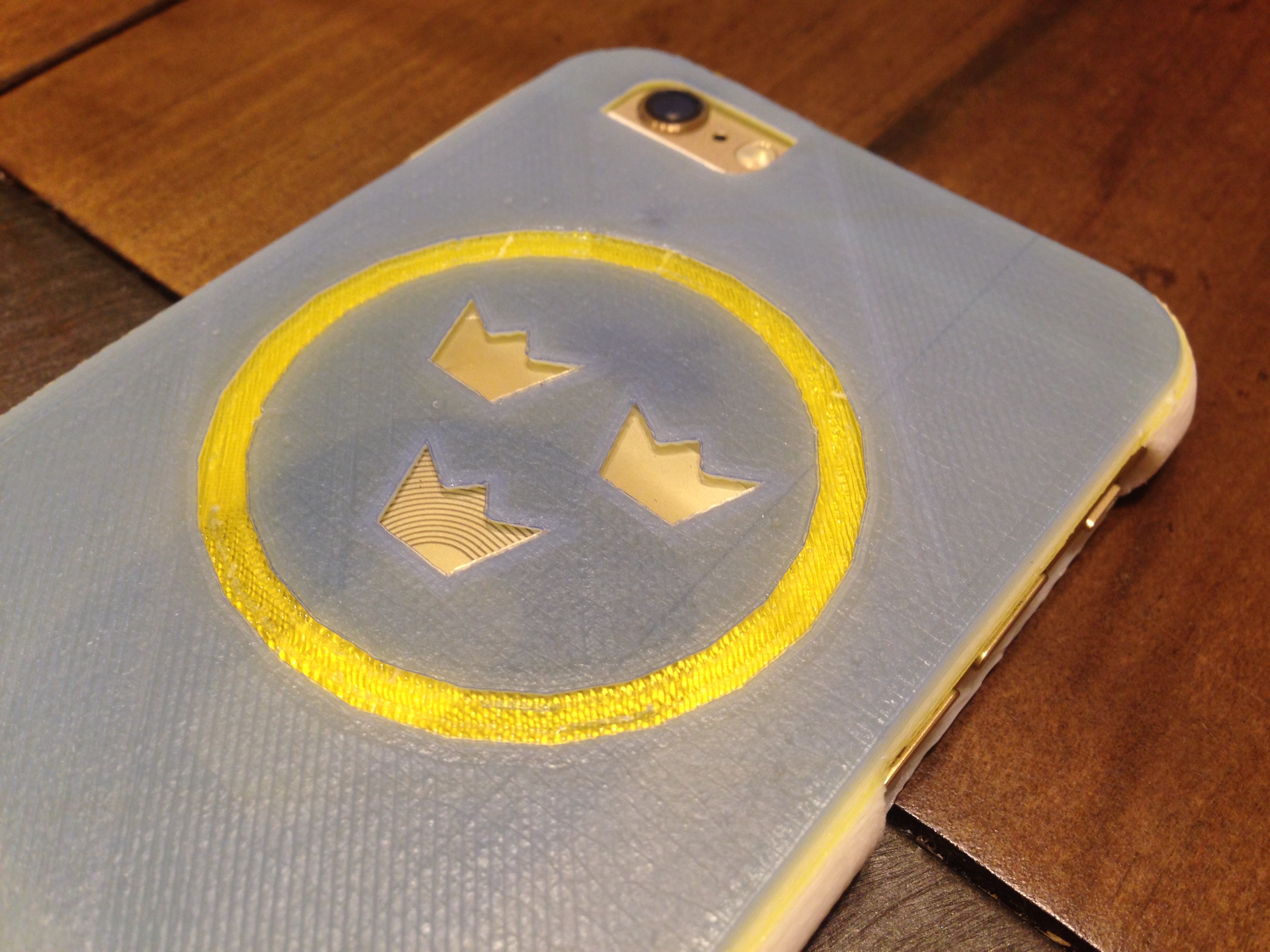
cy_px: 476
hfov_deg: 55.4
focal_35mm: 33
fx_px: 1211
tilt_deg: -50.8
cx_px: 635
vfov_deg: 42.9
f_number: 2.4
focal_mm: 4.12
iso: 64
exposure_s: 1/20
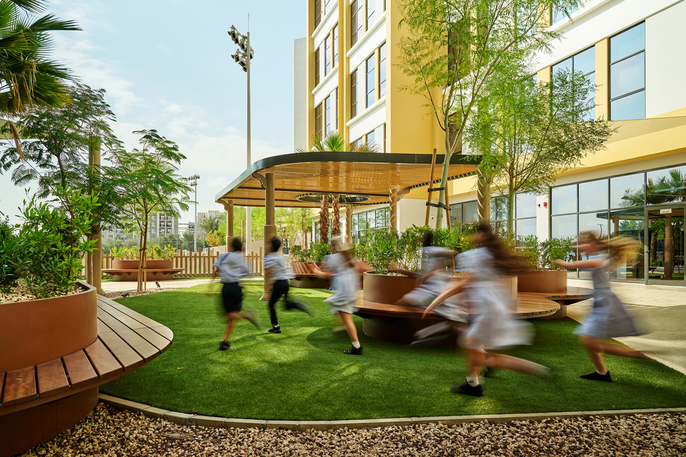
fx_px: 457
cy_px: 228
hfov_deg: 73.7
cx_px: 343
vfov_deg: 53.1
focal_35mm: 24
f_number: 5.6
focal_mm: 24
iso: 125
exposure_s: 1/20
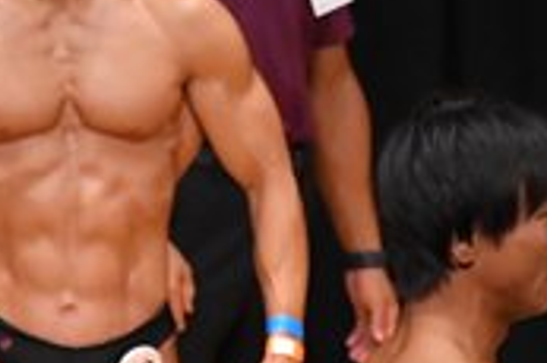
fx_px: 17335
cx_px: 1152
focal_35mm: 1142
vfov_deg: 1.2
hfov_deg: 1.8
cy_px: 713
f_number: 5.6
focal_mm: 170
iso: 4000
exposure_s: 1/400
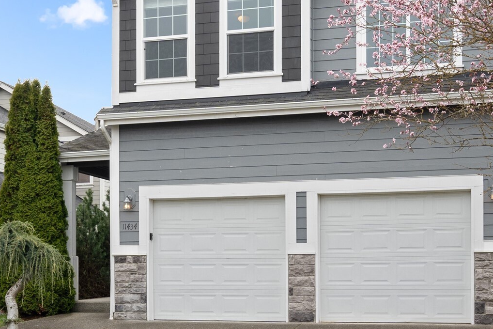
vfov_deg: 22.6
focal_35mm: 60
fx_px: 822
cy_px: 141
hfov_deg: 33.3
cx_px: 210
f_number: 8
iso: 400
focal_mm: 24
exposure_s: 1/250
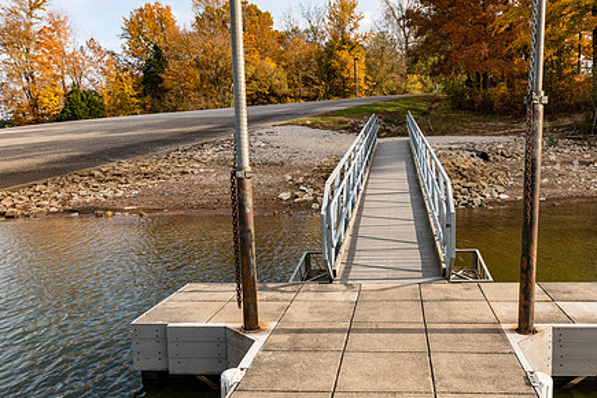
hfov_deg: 58.0
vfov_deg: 41.1
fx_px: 531
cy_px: 216
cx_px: 375
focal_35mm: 32
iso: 90
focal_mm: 24
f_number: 8
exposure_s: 1/160
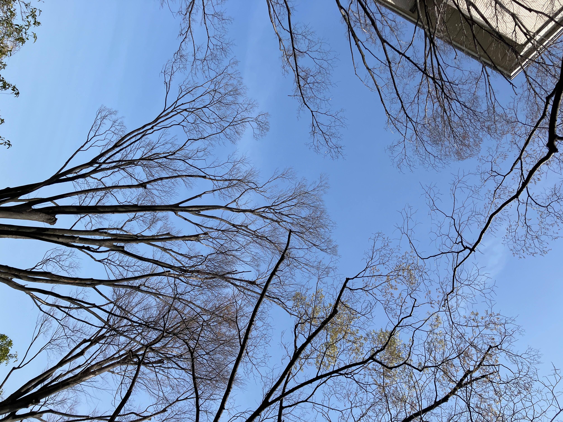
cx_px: 282
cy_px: 211
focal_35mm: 28
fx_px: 455
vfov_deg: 49.7
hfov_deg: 63.4
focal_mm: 3.99
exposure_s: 1/2114
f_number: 1.8
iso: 32
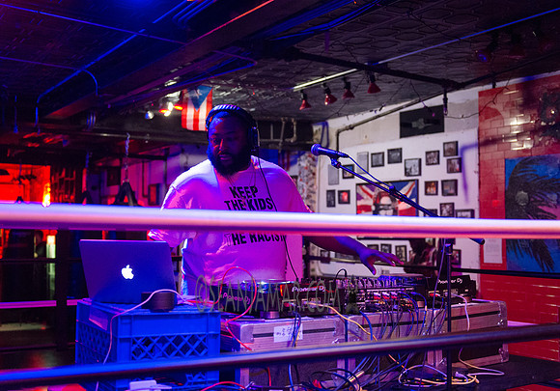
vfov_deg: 30.7
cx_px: 258
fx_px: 713
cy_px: 178
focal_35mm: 45
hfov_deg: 42.9
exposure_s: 1/250
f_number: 2.8
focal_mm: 40
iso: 4000
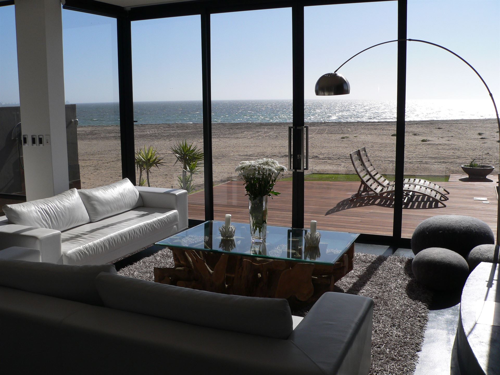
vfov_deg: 39.7
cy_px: 188
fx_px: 520
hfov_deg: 51.4
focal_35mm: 36
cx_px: 250
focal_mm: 6
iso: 80
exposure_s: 1/500
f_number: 4.6
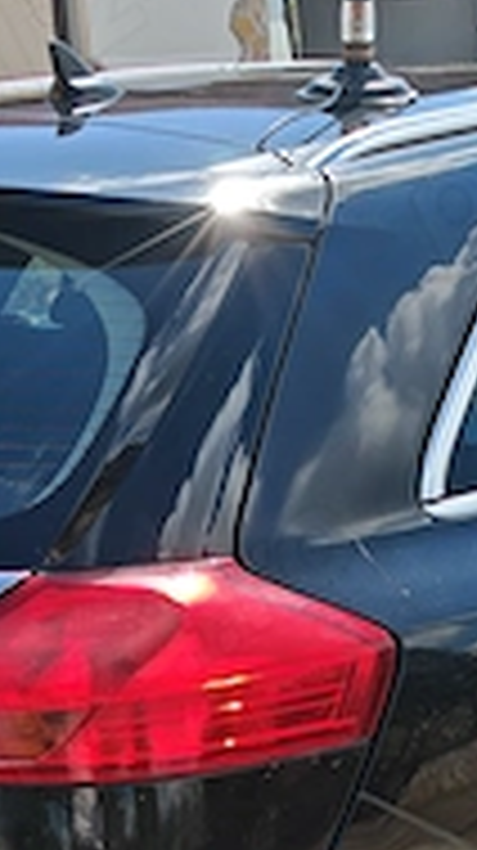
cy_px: 769
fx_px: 1870
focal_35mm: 83
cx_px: 378
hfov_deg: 14.5
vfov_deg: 24.8
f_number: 2
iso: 100
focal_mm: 6.83
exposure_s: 1/6700
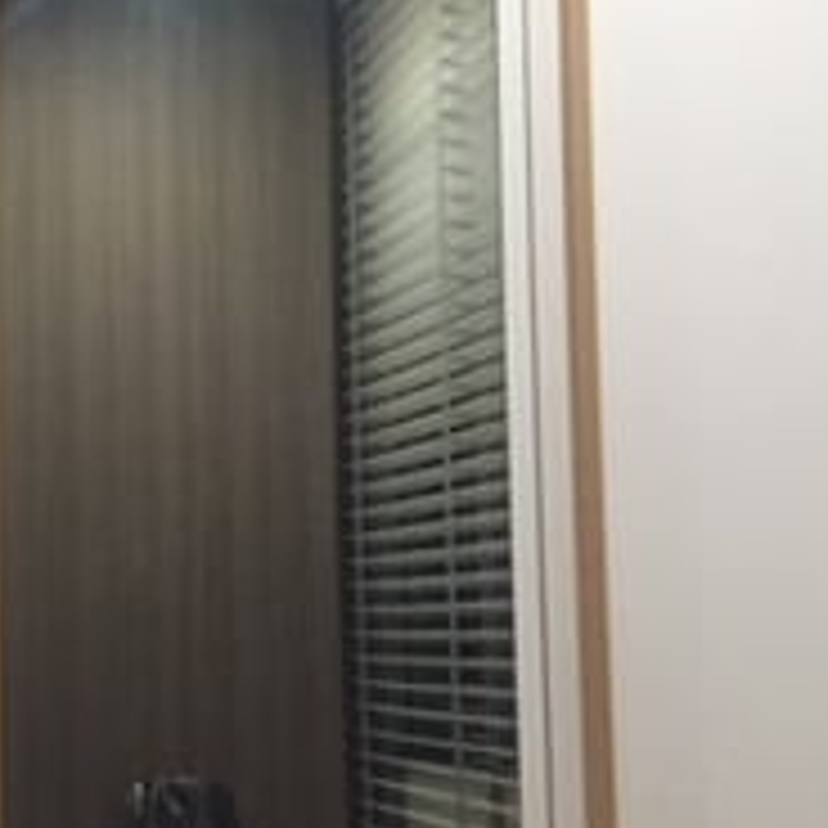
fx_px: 2409
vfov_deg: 19.5
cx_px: -486
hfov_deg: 17.2
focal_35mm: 89
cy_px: 387
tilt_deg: +6.5
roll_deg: -2.4
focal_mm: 4.15
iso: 250
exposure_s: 1/25
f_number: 2.2
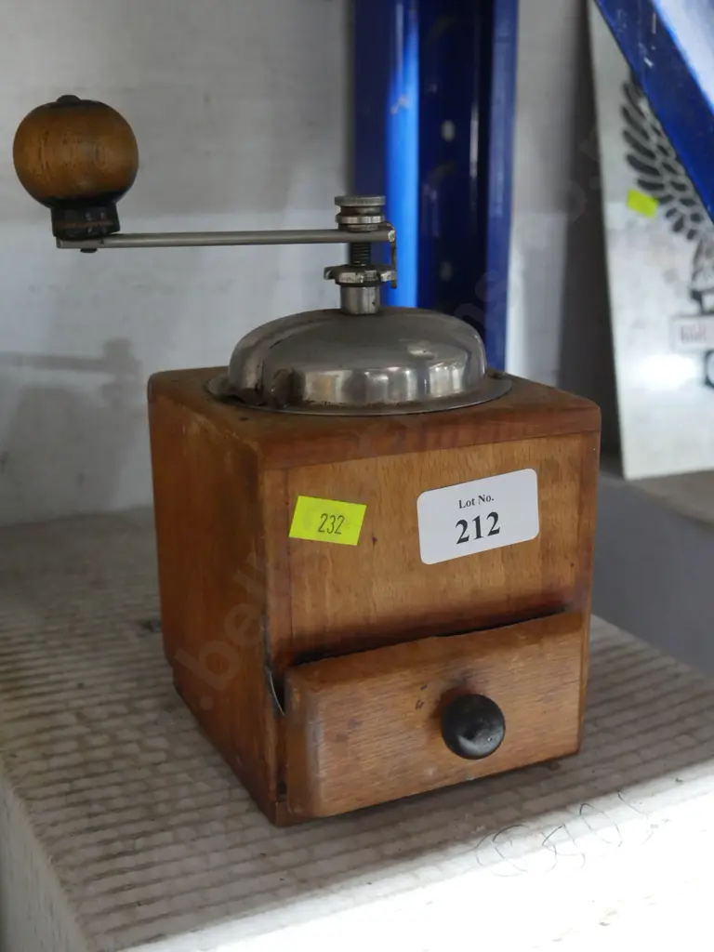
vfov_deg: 44.8
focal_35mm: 42
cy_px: 476
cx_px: 357
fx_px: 1155
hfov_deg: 34.3
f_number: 4.6
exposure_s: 1/50
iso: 3200
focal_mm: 21
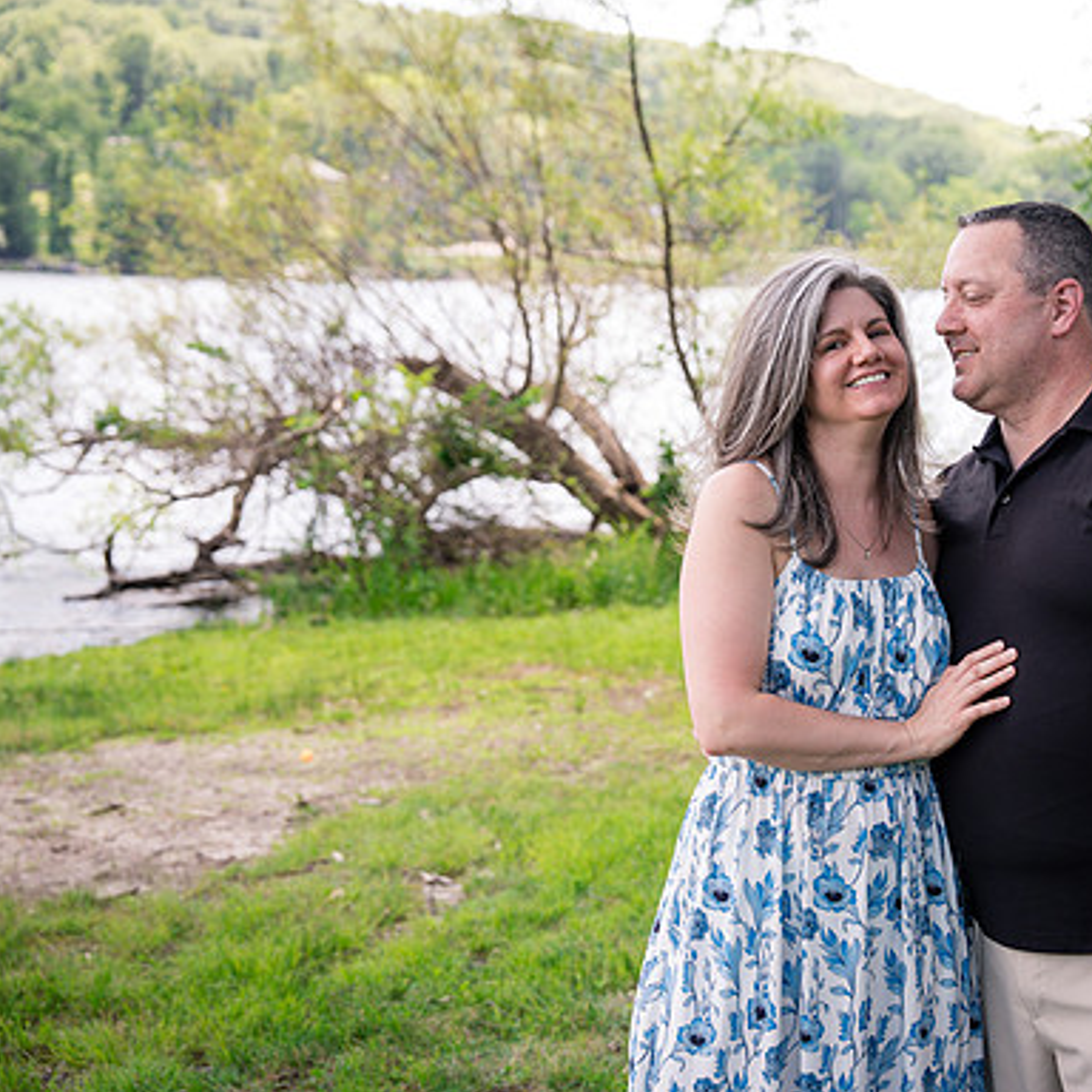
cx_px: 796
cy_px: 547
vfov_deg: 29.1
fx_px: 2106
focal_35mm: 59
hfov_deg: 28.7
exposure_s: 1/250
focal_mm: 46
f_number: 3.5
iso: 160
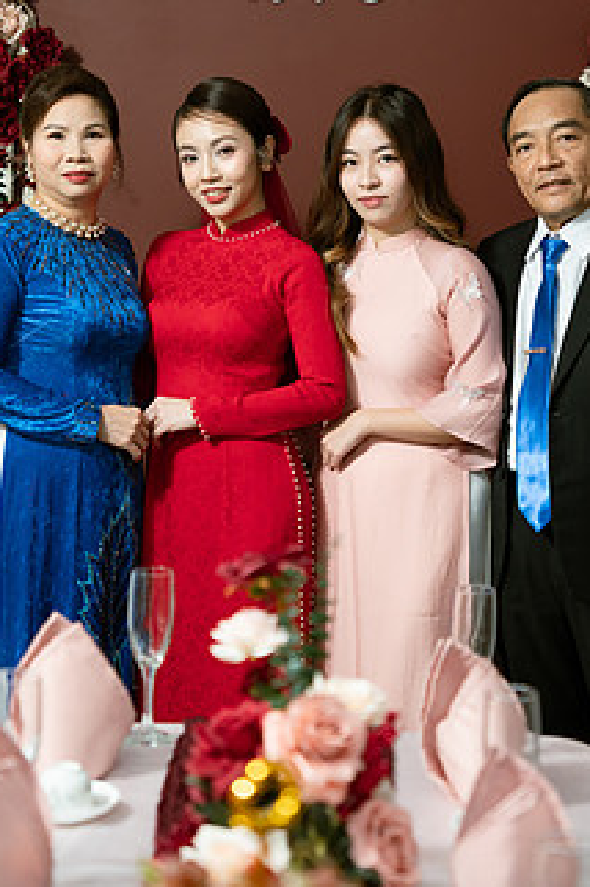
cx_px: 328
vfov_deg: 22.6
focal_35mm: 90
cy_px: 311
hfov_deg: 15.2
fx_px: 2217
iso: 1250
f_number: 2.8
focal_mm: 64.3
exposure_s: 1/200
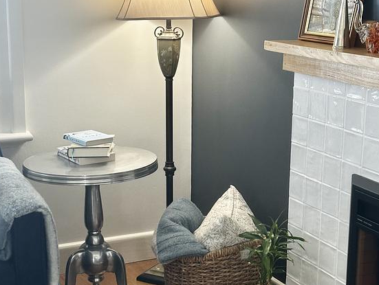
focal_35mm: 54
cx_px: 183
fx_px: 592
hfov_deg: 35.5
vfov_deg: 27.1
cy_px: 147
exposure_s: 1/50
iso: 200
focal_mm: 6.86
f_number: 1.78
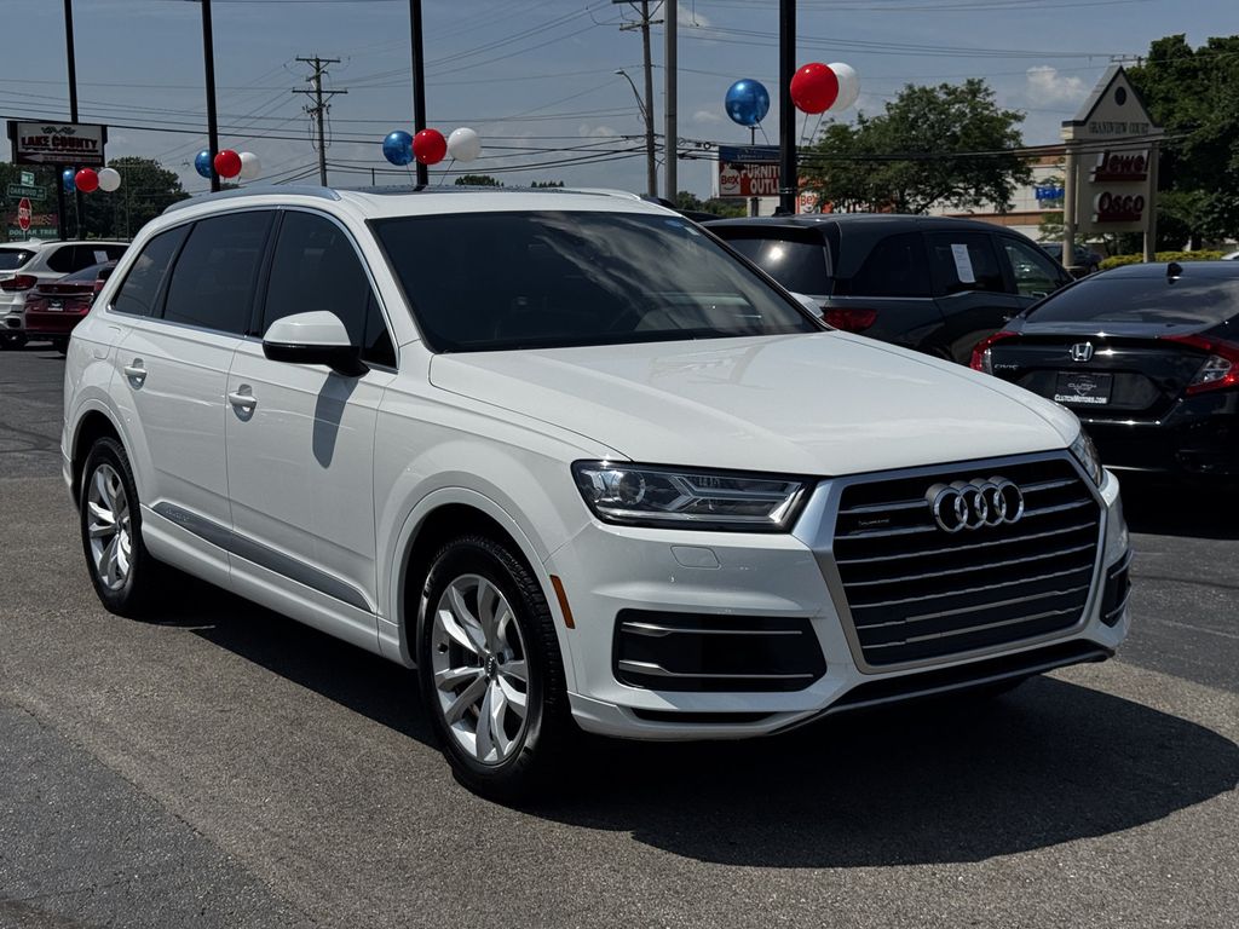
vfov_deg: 30.3
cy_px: 464
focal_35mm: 48
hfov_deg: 39.7
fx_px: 1718
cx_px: 620
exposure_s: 1/10526
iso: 64
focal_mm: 6.76
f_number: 1.78
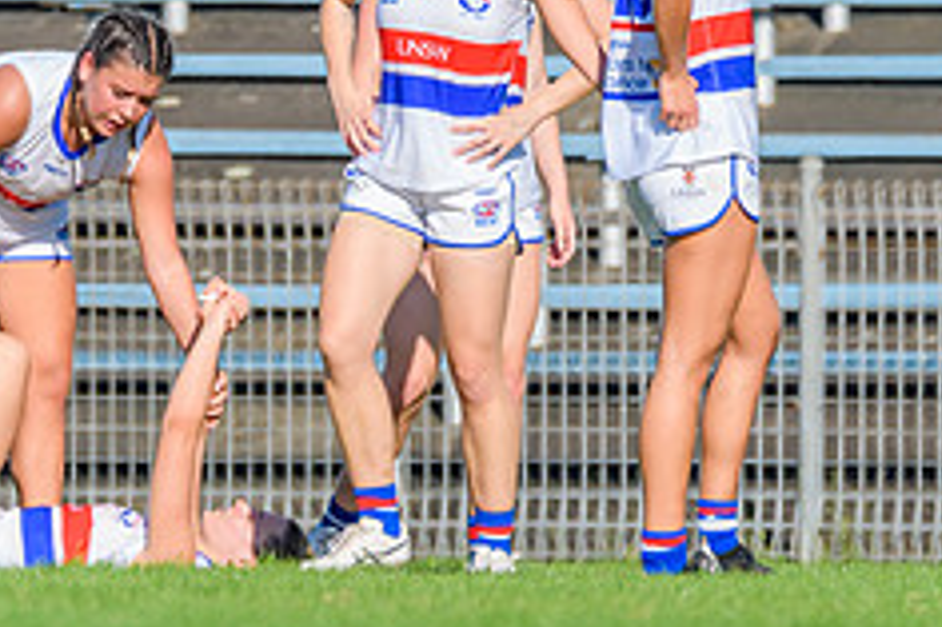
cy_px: 252
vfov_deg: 0.7
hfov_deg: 1.0
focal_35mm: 1991
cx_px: -90
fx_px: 52060
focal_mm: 600
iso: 640
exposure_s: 1/1600
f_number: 8
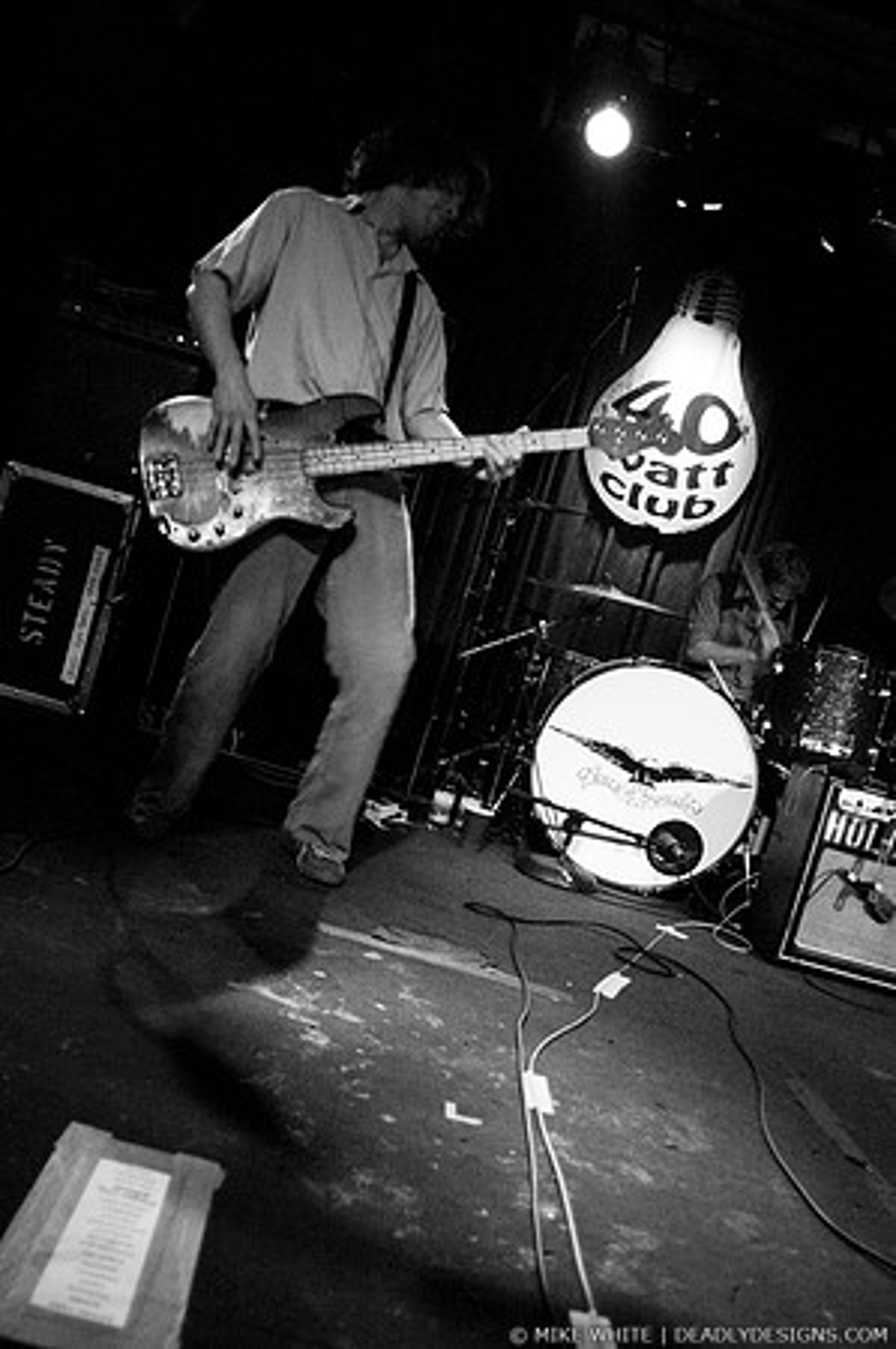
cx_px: 448
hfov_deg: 43.5
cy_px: 674
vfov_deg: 62.0
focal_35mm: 30
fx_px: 1123
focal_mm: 20
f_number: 2.8
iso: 1600
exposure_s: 1/60
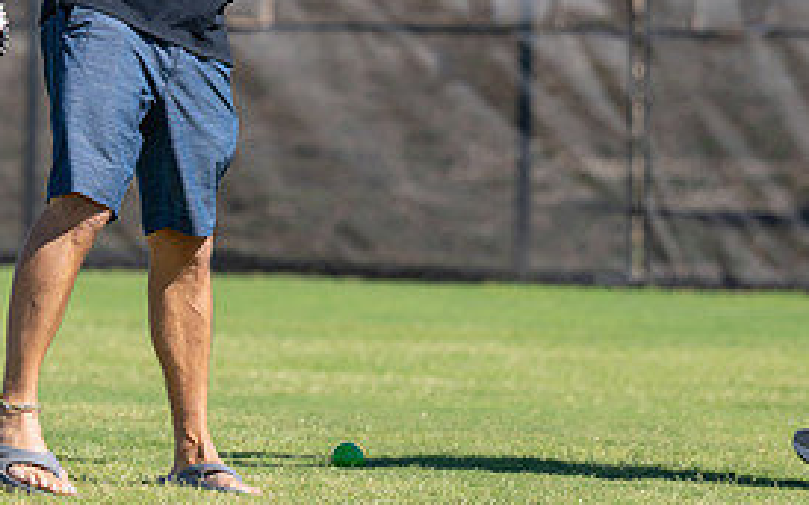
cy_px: 4
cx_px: 261
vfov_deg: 3.7
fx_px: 7868
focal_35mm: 357
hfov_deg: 5.9
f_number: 2.8
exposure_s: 1/2000
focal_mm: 142
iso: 100
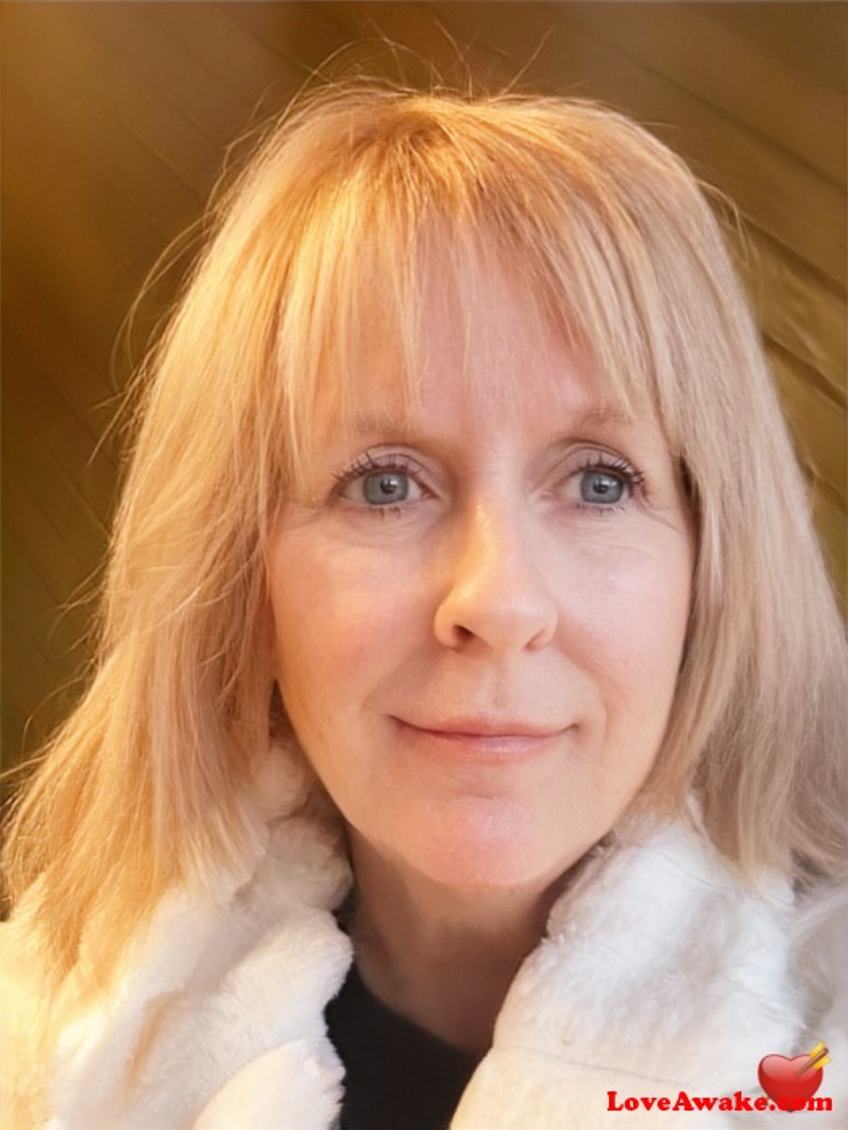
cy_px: 565
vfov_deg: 60.0
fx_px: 980
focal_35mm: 30
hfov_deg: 46.8
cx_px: 424
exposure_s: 1/60
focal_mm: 2.69
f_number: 1.9
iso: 250
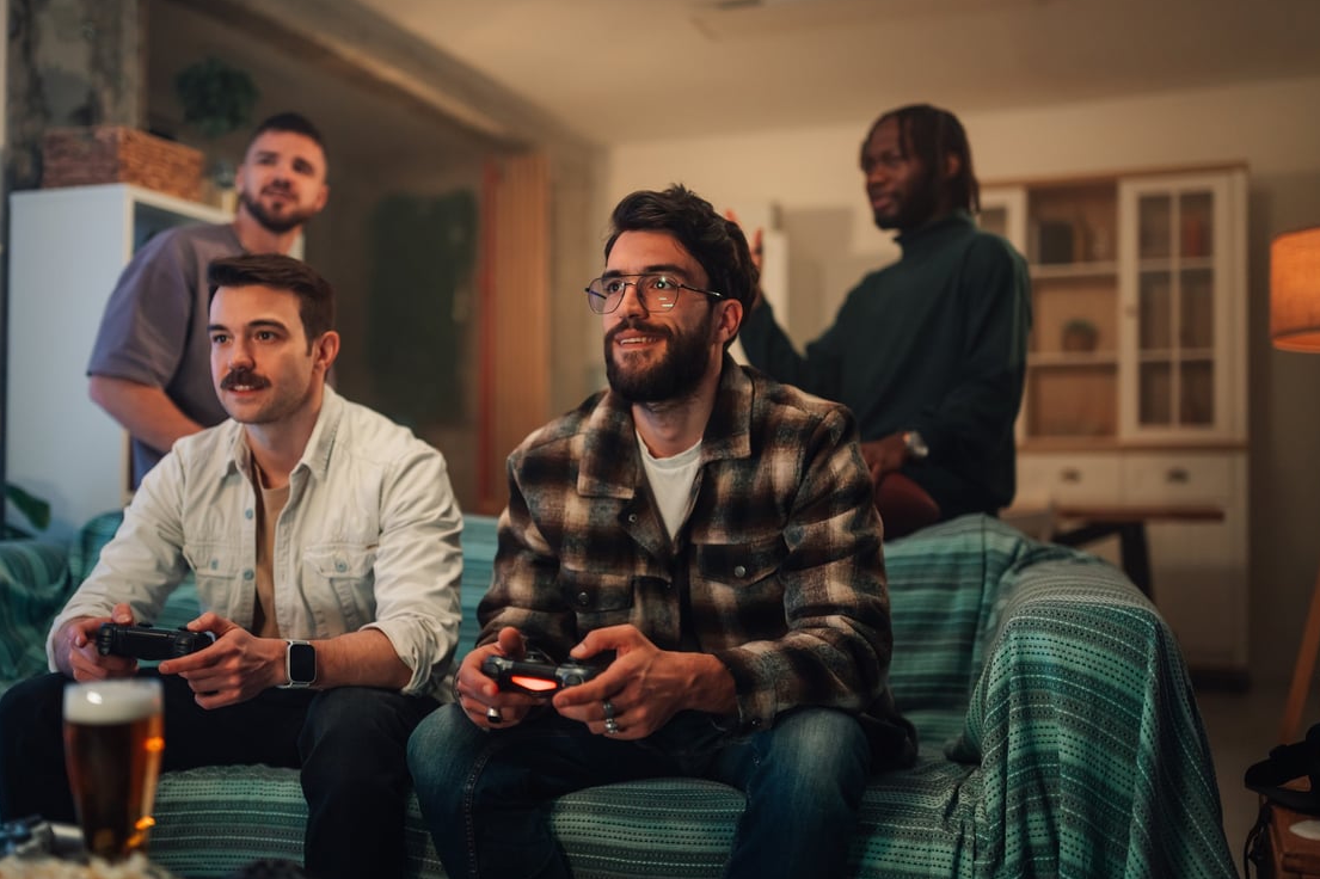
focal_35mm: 38
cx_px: 618
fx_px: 1393
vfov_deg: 35.0
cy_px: 469
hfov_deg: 50.7
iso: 400
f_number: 1.2
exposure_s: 1/250
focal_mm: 35
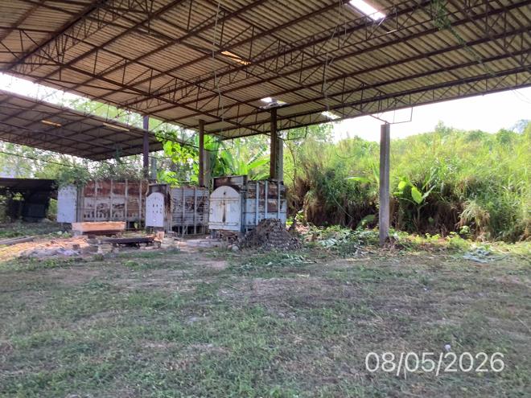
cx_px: 266
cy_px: 199
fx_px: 476
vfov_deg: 45.4
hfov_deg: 58.4
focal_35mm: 31
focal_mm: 3.3
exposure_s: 1/120
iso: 50
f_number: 2.4
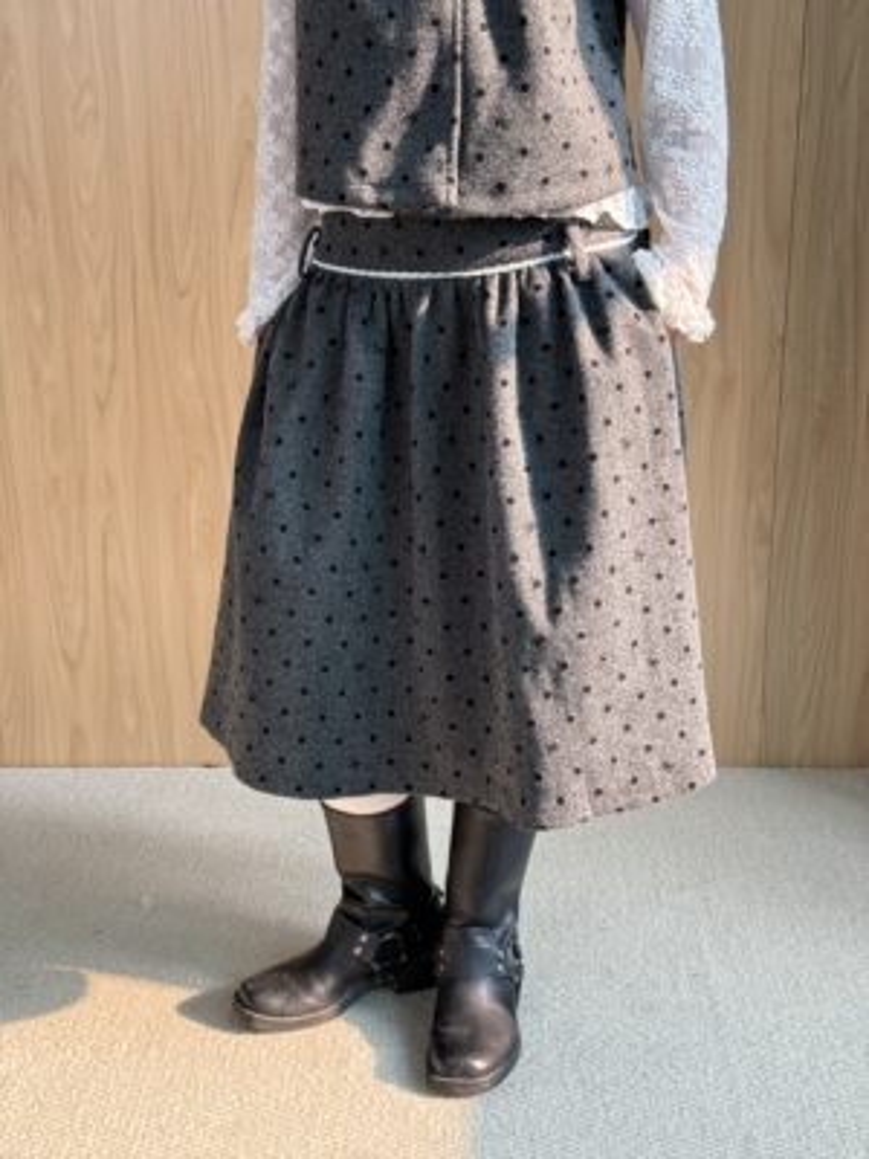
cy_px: 580
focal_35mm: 48
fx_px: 1607
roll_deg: +0.3
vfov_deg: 39.7
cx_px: 434
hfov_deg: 30.3
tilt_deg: -18.2
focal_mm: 6.76
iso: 125
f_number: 1.78
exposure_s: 1/210
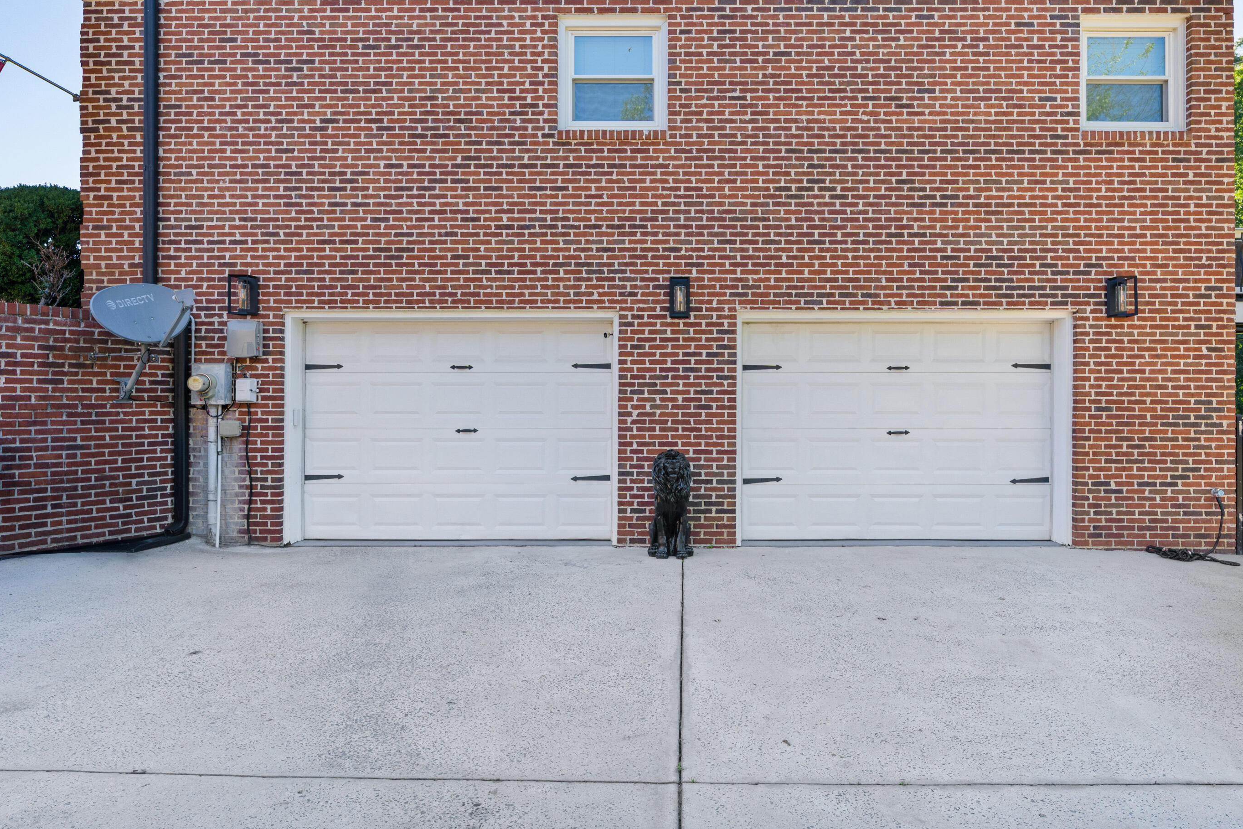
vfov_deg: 57.1
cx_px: 682
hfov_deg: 78.4
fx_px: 760
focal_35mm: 22
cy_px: 379
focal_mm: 20
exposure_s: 1/320
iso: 320
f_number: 7.1
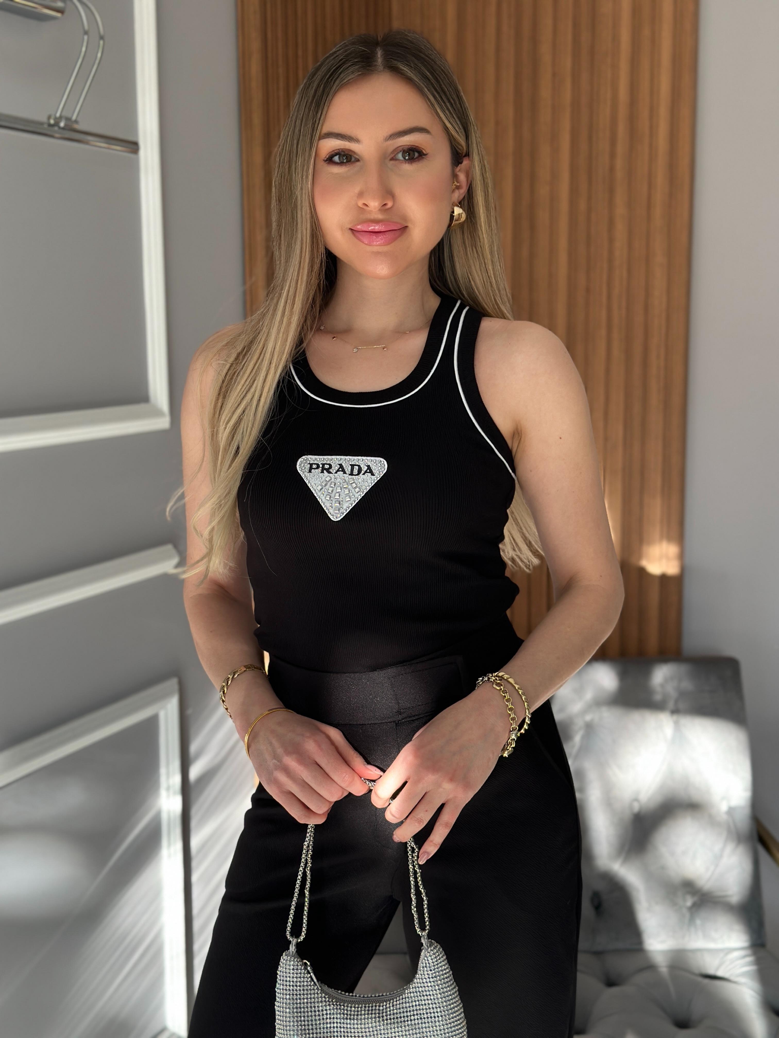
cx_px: 390
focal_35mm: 48
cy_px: 519
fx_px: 1440
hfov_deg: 30.3
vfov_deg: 39.7
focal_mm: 6.86
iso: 125
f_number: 1.78
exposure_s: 1/172
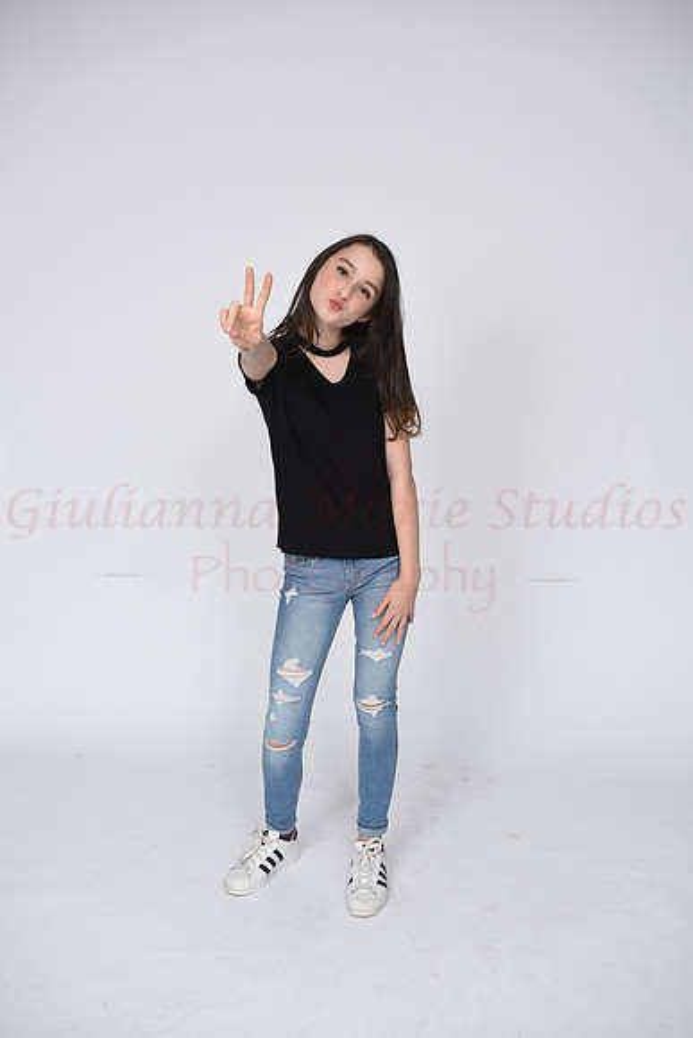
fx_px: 1298
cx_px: 346
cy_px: 519
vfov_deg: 43.6
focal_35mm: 45
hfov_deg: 29.9
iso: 100
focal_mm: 45
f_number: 7.1
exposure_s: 1/160
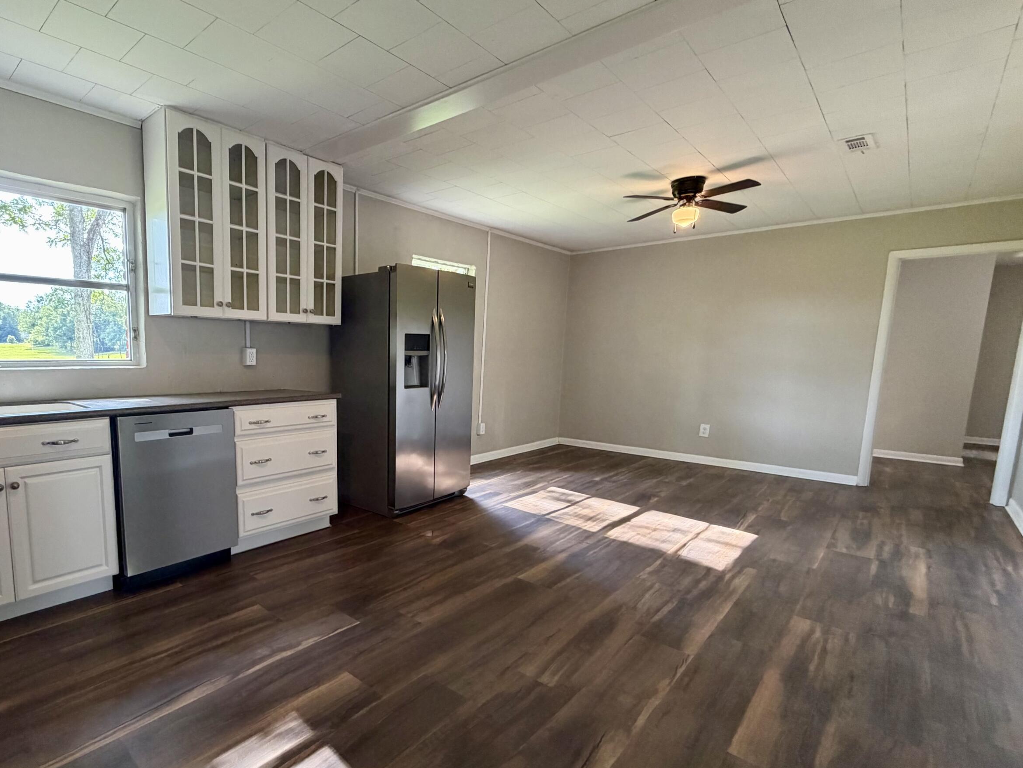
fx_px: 532
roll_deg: -1.4
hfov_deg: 86.0
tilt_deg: -7.0
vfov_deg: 71.4
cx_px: 383
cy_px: 421
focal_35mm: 18
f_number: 2.2
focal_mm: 2.22
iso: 250
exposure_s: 1/120
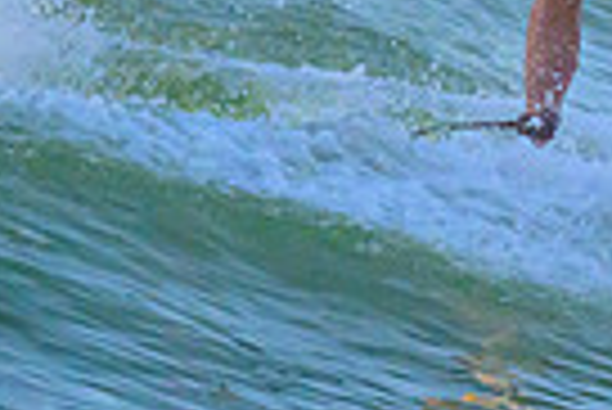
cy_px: -2
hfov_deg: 0.6
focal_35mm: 3415
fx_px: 58116
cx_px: 1174
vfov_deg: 0.4
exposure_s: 1/2000
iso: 2200
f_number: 11
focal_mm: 800
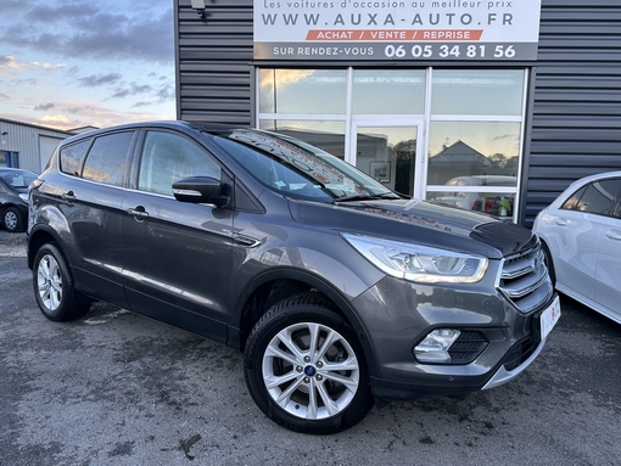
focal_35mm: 24
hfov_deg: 71.6
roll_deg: -0.6
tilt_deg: -7.4
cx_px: 310
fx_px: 431
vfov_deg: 56.9
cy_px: 233
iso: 64
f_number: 1.78
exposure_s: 1/140
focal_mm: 6.86
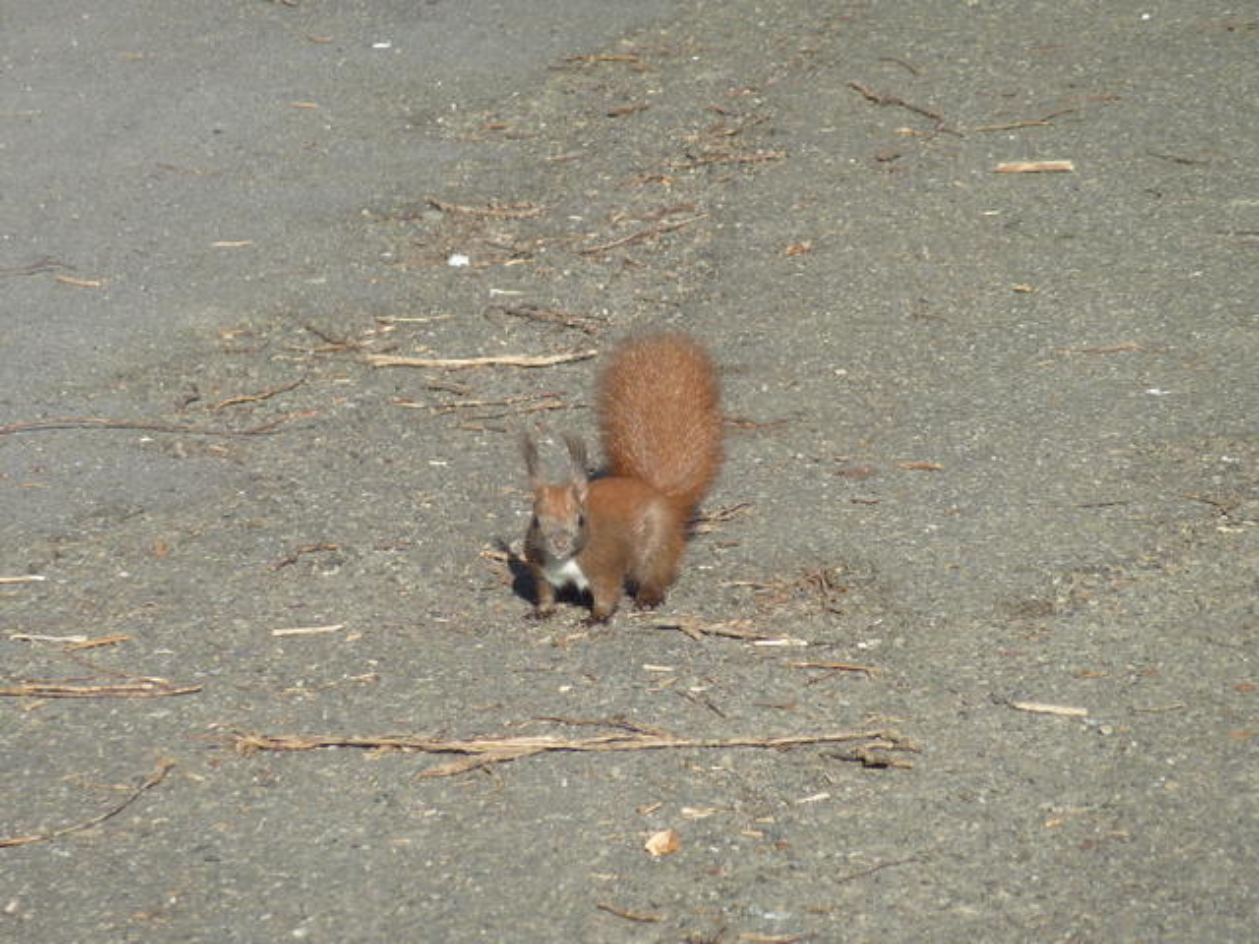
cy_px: 472
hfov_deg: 6.6
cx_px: 630
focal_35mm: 300
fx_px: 10911
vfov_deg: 5.0
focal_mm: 49.2
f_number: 4.9
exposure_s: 1/500
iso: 160
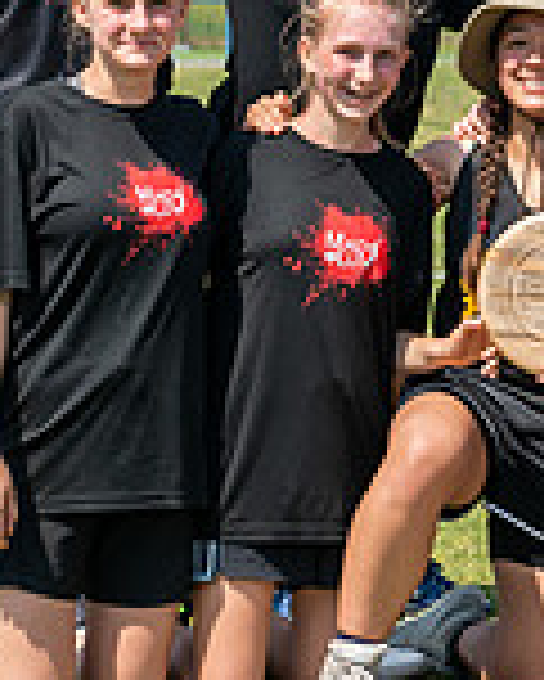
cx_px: 664
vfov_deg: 8.0
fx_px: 4845
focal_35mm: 241
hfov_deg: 6.4
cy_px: -33
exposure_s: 1/1000
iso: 160
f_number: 4.5
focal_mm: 55
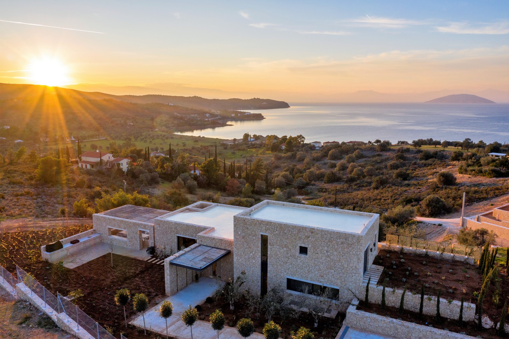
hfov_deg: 65.5
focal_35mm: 28
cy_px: 170
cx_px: 254
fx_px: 396
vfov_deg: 46.4
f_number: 9
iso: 100
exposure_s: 1/60
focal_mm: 10.26
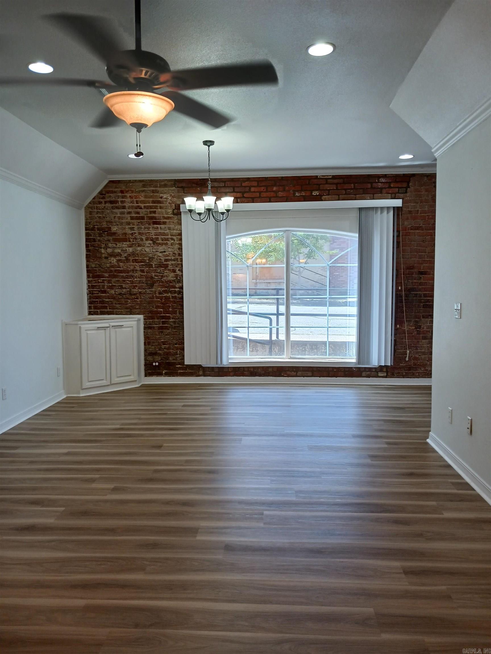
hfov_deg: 51.4
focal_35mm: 27
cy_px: 327
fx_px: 511
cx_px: 246
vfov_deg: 65.3
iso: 125
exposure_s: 1/60
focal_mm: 4
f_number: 1.8
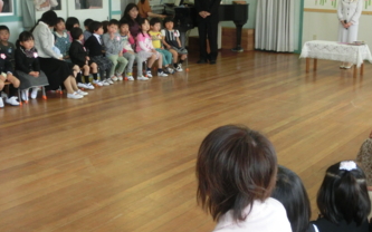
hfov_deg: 39.4
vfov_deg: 25.2
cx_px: 219
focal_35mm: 51
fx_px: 517
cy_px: 77
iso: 500
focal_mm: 7.15
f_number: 4
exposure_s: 1/125
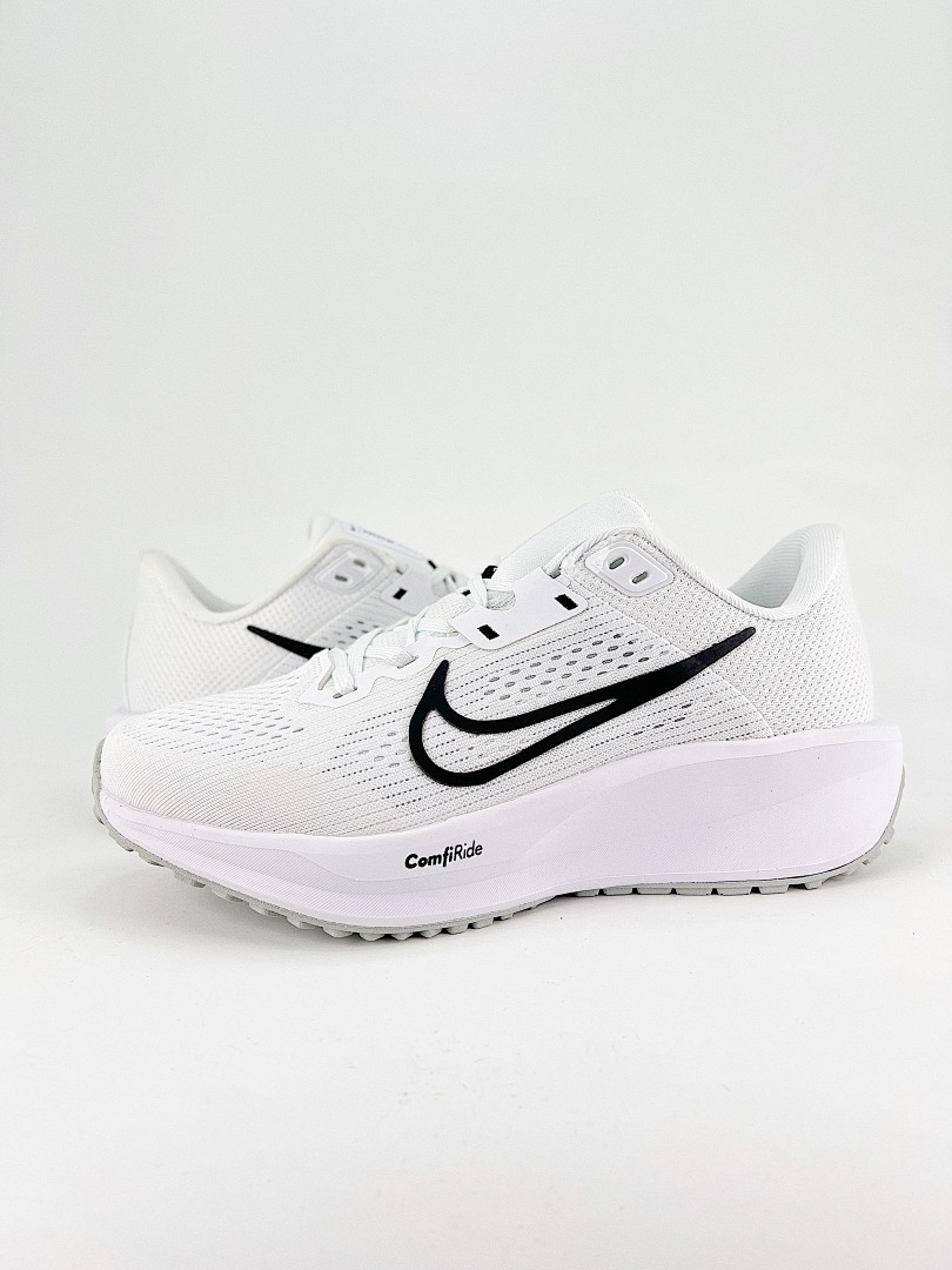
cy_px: 635
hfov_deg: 53.1
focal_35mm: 26
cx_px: 476
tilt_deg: -6.6
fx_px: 953
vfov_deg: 67.3
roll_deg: +1.6
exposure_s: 1/1238
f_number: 1.5
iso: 50
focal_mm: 5.7
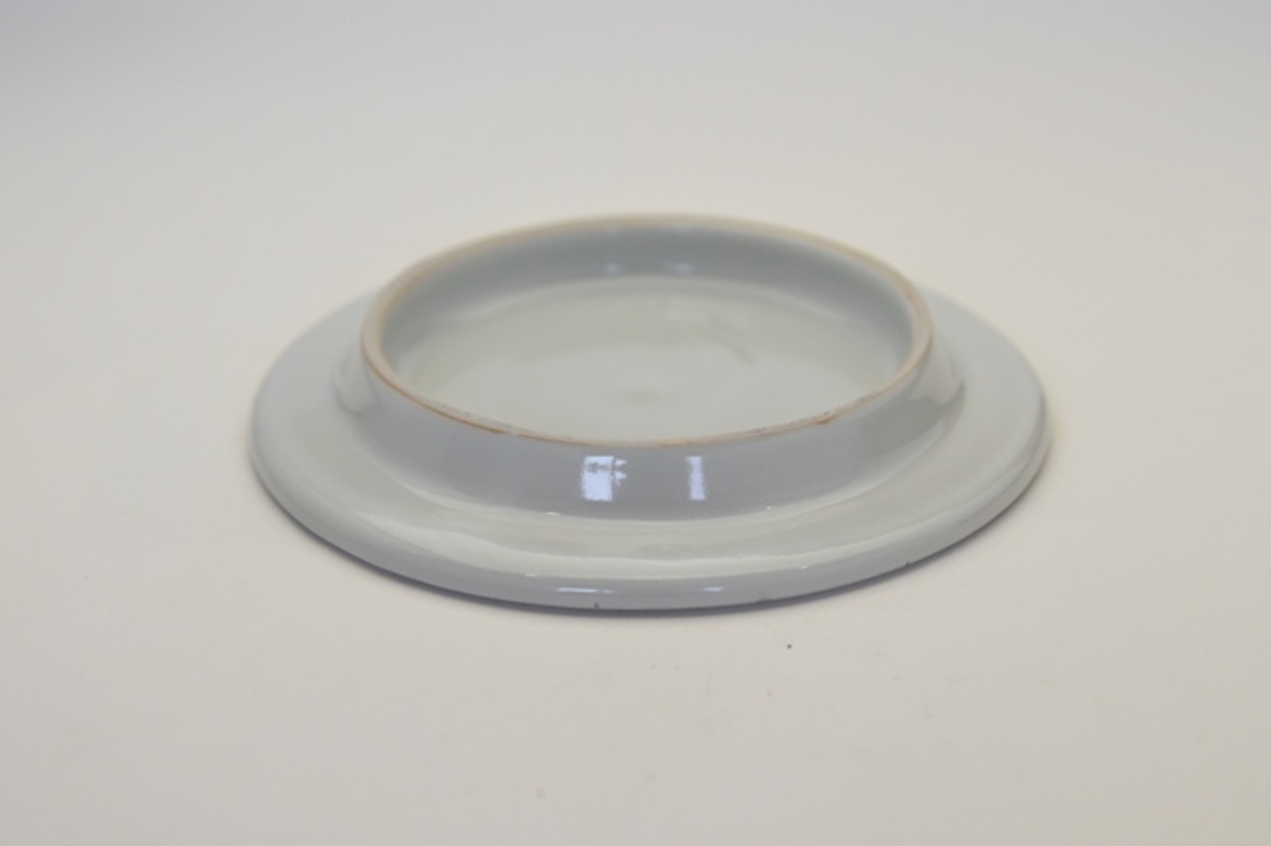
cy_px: 423
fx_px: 2188
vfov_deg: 21.9
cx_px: 636
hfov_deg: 32.4
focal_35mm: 62
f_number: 4.5
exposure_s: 1/250
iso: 1250
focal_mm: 62
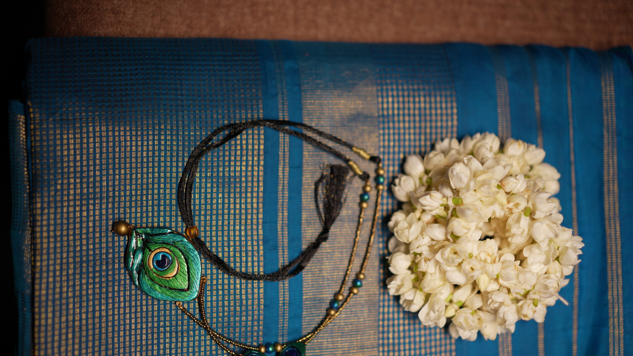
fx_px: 621
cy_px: 208
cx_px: 317
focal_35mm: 37
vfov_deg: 31.9
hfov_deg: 54.0
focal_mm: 35
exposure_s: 1/400
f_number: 1.4
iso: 125
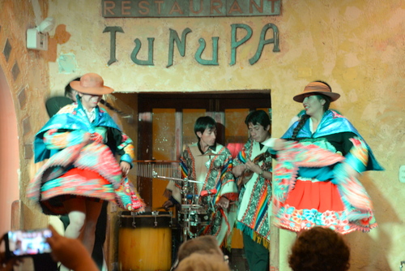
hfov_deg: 15.2
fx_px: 1520
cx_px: 202
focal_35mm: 135
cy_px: 136
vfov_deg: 10.2
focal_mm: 135
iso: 1000
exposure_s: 1/30
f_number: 5.6
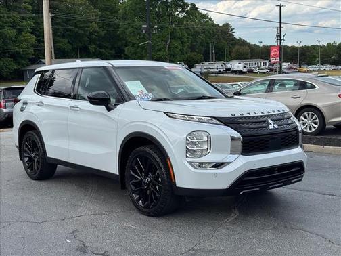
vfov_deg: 30.3
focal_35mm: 48
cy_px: 128
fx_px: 473
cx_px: 170
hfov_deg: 39.7
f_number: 1.78
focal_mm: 6.76
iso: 64
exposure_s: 1/3257
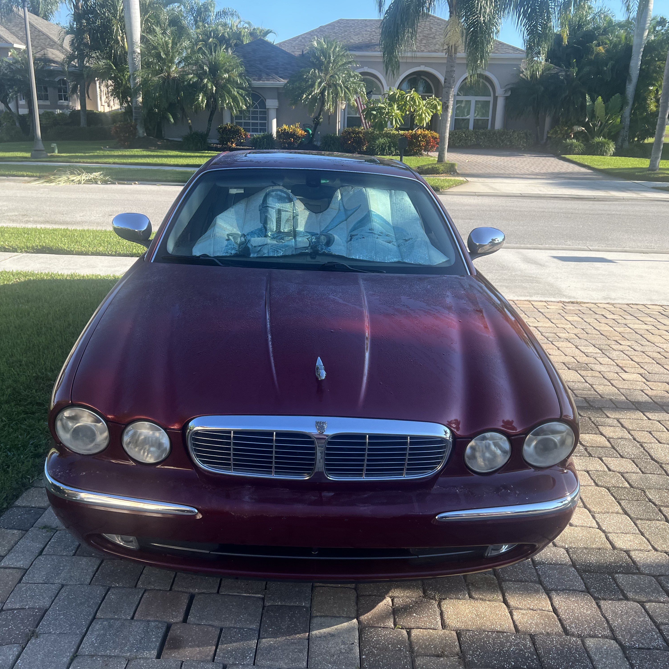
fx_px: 678
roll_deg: -1.4
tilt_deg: -18.6
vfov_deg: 52.5
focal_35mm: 31
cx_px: 321
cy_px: 333
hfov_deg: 52.5
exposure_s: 1/1449
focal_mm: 5.7
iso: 50
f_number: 1.5
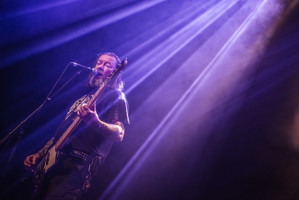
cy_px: 100
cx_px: 150
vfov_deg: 19.5
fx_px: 582
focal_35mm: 70
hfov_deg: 28.8
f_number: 2.8
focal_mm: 70
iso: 4000
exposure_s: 1/80
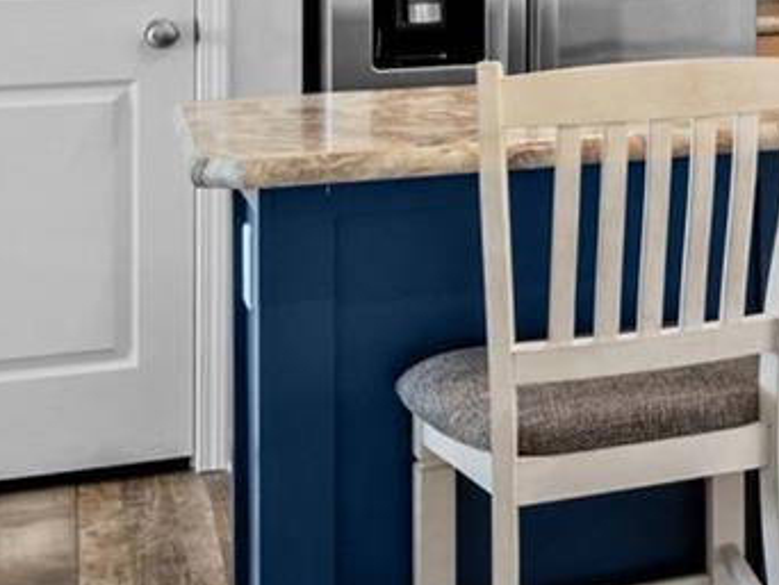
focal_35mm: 92
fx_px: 2072
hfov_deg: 16.3
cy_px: -94
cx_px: 1558
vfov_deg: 15.6
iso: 100
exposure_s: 1/5
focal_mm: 16
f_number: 8
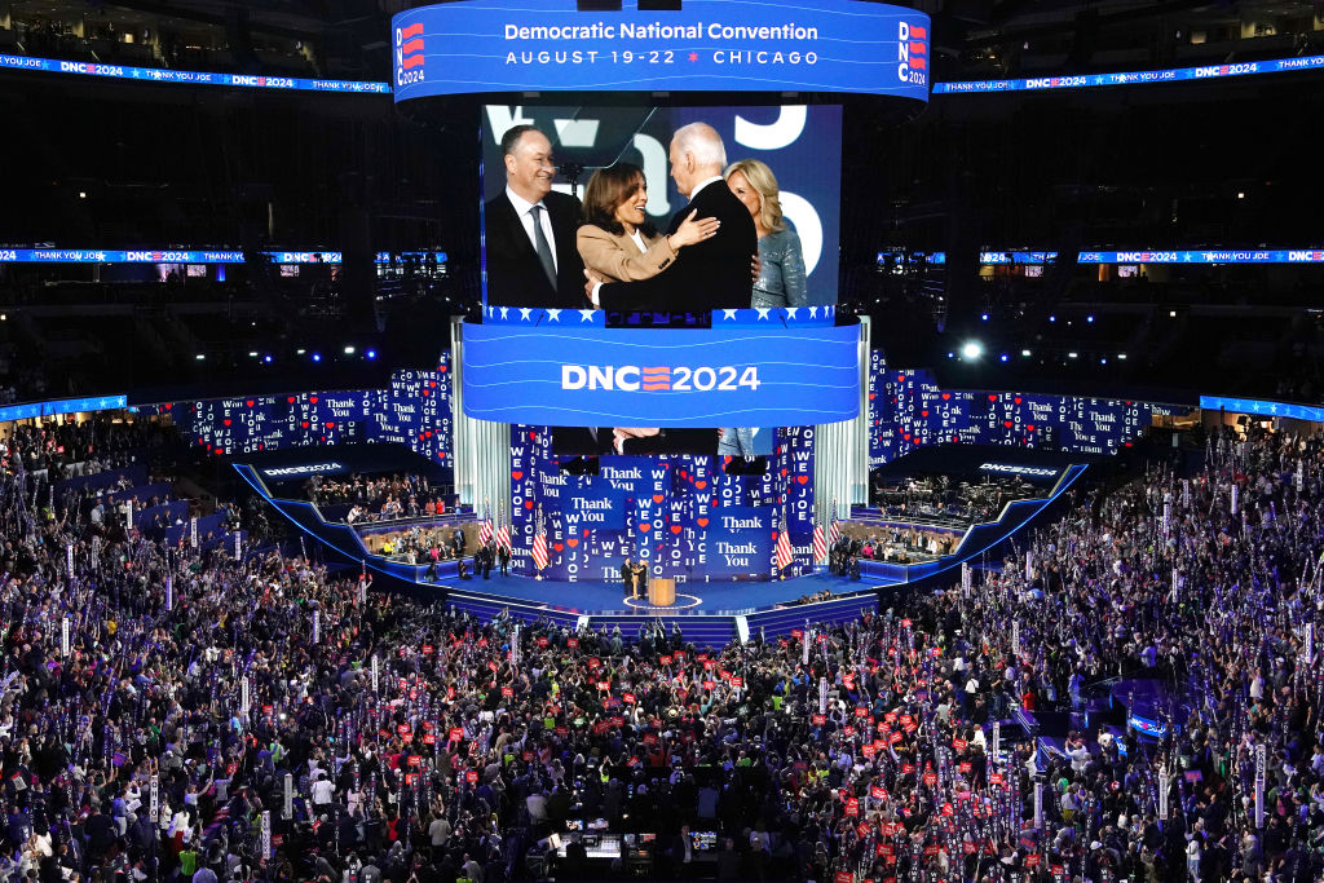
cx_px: 662
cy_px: 442
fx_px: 1802
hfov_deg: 40.3
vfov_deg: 27.5
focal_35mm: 49
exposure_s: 1/160
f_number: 6.3
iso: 2500
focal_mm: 49
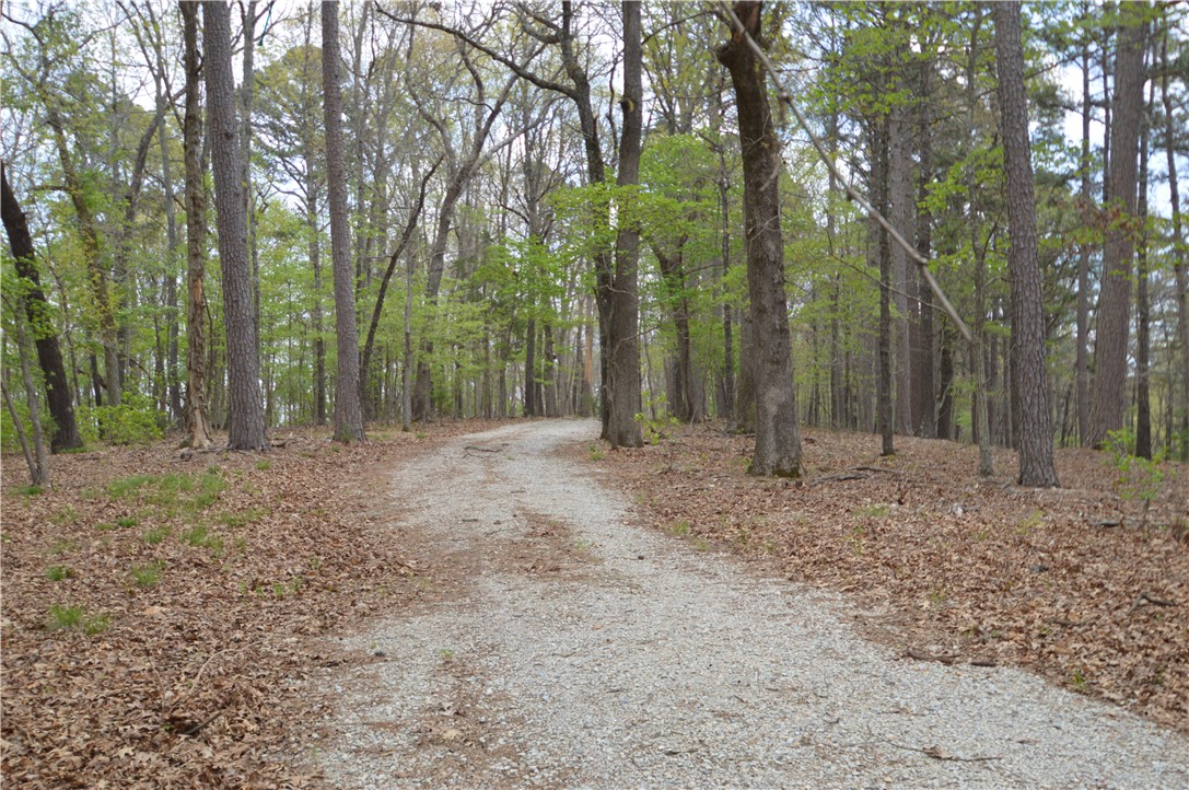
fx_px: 1188
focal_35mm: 36
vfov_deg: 36.8
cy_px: 395
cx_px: 594
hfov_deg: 53.2
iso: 100
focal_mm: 24
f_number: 4.5
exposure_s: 1/250
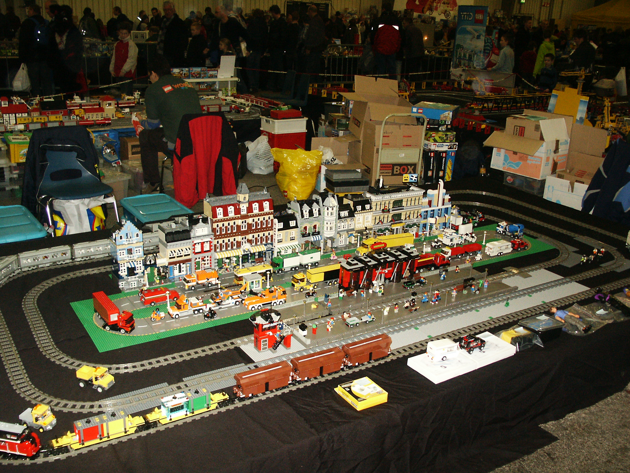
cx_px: 315
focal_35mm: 35
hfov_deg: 52.6
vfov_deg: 40.7
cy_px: 236
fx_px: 637
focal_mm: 7.18
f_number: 3
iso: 200
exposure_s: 1/45
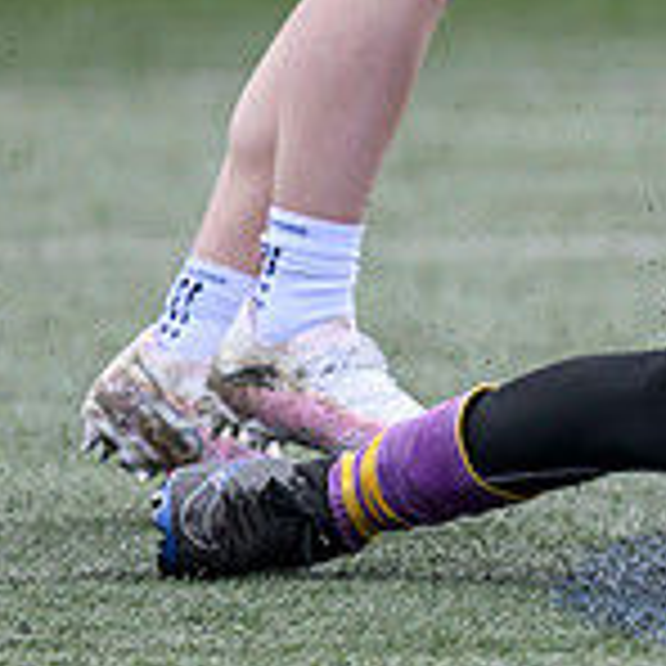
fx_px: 38833
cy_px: 57
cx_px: 1308
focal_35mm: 1784
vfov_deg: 1.0
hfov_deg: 1.0
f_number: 3.5
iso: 500
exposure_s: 1/1600
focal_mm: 400
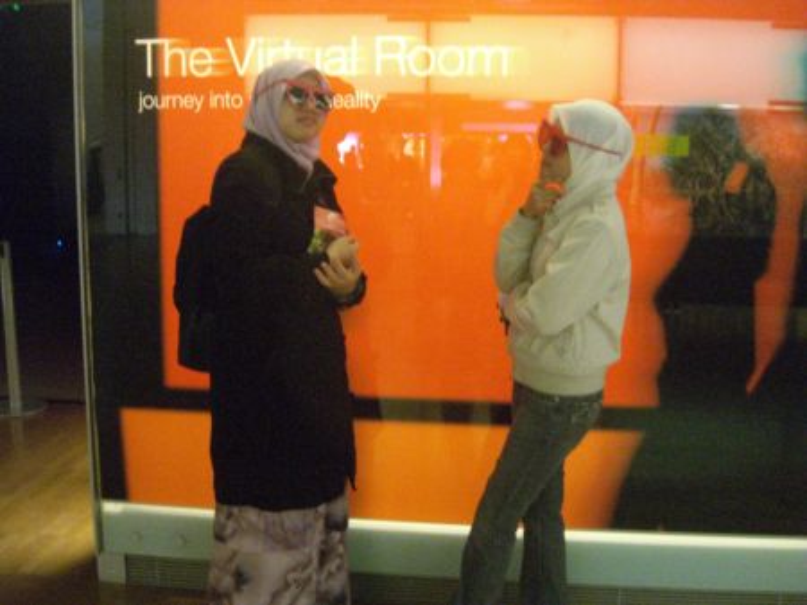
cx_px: 404
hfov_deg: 49.0
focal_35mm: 38
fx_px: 885
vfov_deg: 37.7
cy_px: 302
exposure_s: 1/20
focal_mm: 7.9
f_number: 2.8
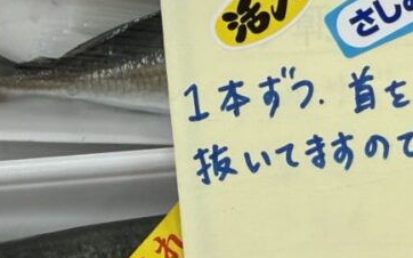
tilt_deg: -70.4
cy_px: 268
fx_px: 844
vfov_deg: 16.9
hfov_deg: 27.0
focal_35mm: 75
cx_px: 329
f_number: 2.2
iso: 125
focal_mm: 2.22
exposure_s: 1/120
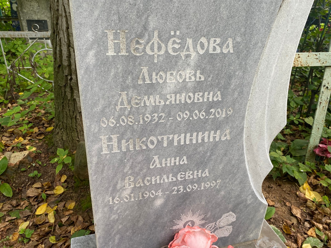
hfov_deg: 67.3
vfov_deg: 53.1
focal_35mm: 26
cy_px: 124
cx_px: 166
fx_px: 249
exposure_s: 1/163
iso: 32
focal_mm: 4.25
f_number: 1.8
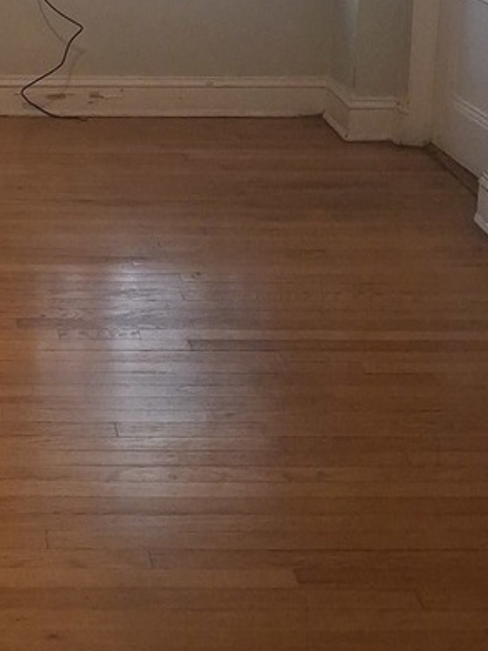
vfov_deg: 26.4
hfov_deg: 20.0
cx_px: -95
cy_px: -27
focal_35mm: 69
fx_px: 1298
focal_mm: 4.69
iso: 200
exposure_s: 1/120
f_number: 1.8
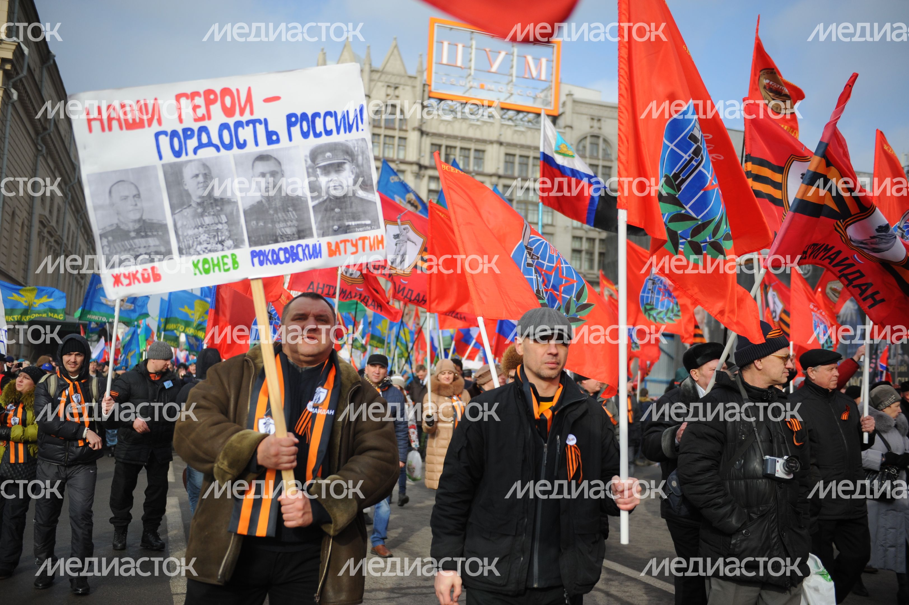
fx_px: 959
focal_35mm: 38
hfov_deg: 50.7
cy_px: 302
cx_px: 454
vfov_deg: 35.0
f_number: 2.8
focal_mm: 38
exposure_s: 1/8000
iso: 640
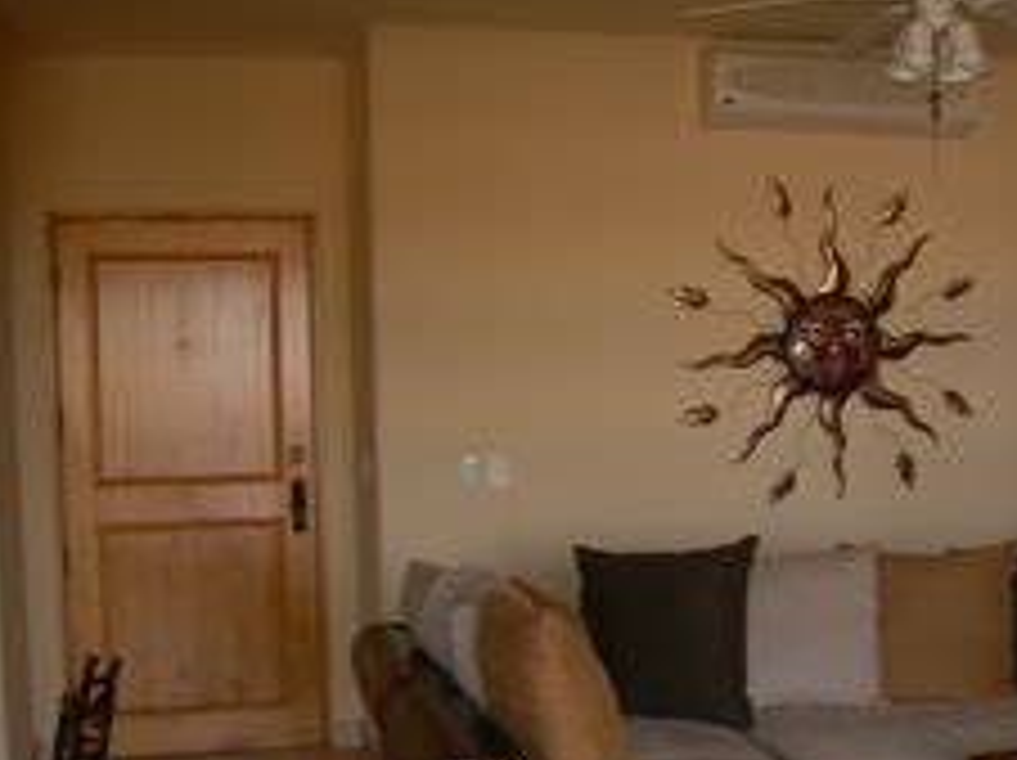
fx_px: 1820
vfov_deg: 23.3
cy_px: 580
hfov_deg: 30.6
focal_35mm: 62
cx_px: 783
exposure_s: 1/60.1
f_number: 2.8
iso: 91
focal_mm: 7.8
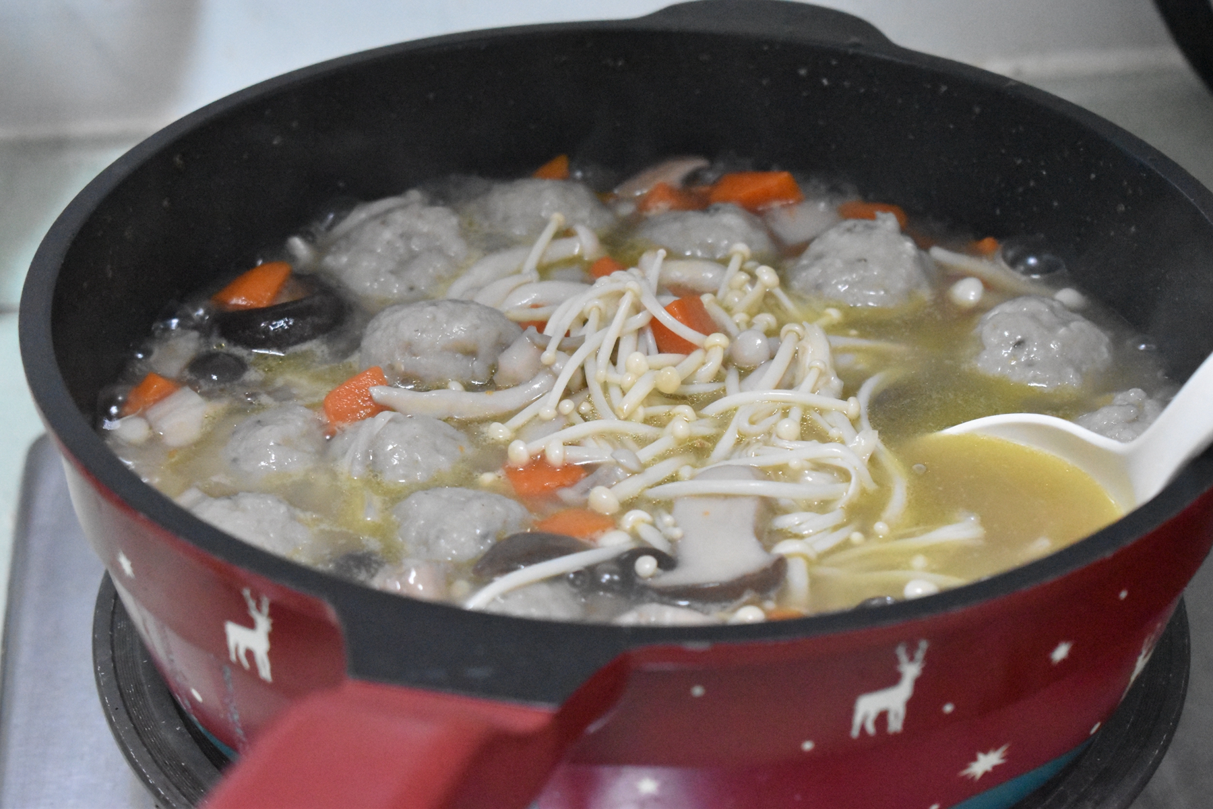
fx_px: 2780
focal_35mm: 82
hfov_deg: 24.6
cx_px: 606
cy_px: 404
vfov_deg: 16.6
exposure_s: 1/100
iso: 10000
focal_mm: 55
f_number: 5.6
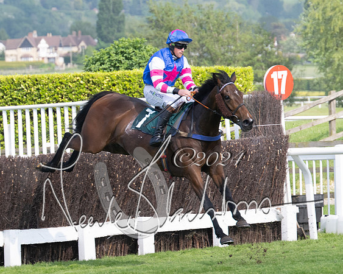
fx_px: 3379
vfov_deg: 4.6
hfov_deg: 5.8
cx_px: 142
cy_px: 110
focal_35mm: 333
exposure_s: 1/2000
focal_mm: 125
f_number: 4
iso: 400
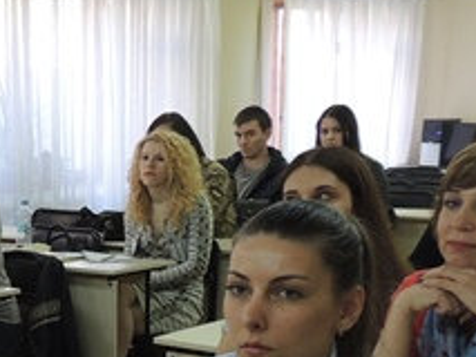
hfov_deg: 20.0
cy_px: 355
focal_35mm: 90
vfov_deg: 16.1
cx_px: -143
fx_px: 1238
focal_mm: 4.3
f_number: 3
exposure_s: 1/30
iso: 320
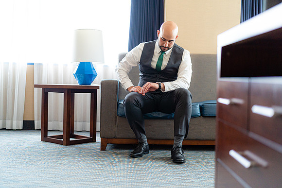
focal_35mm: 50
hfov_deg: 39.6
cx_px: 141
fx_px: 392
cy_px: 94
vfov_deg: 27.0
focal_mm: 50
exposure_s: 1/500
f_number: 1.4
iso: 800
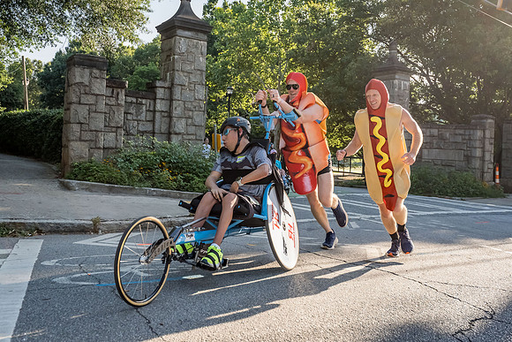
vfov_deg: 41.1
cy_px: 131
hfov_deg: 58.9
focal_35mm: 32
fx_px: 453
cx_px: 239
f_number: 4.5
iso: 1600
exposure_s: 1/2500
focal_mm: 25
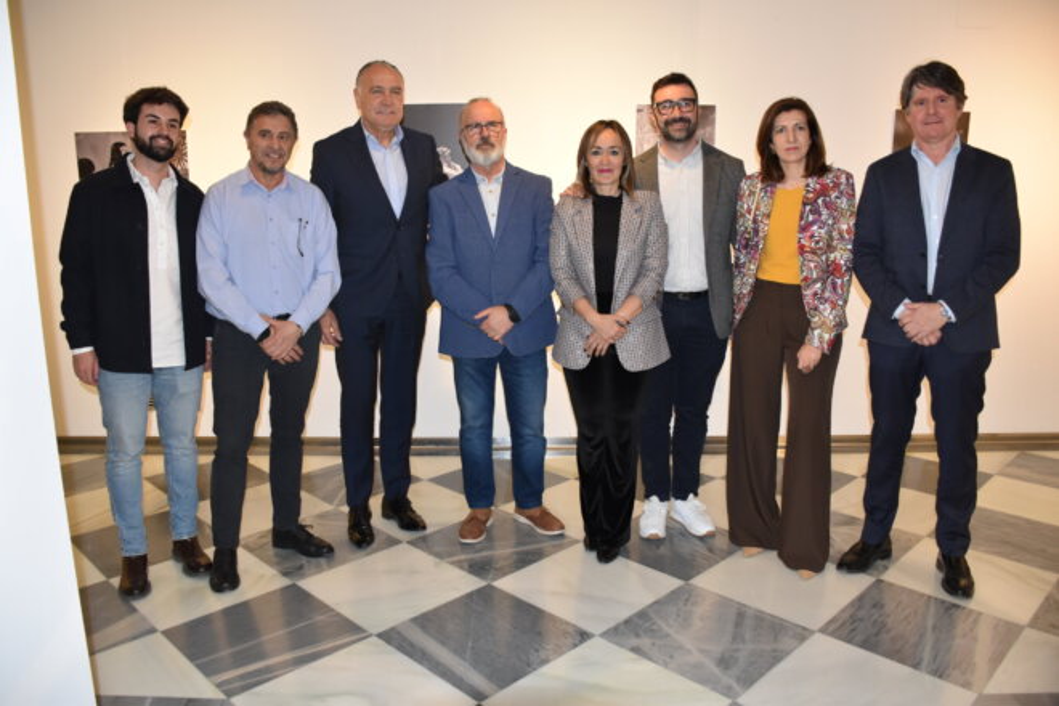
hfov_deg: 67.4
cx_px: 530
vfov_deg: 47.9
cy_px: 353
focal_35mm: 27
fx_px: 794
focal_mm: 18
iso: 800
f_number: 4
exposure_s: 1/60
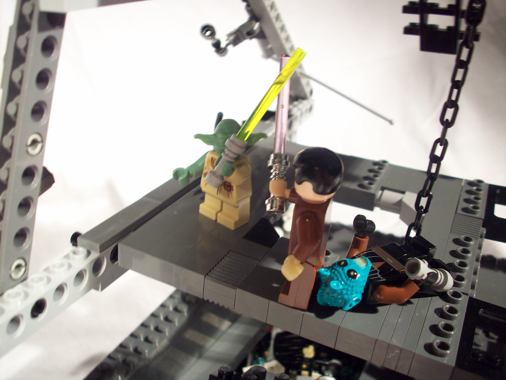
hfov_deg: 50.1
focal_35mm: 37
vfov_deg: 38.7
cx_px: 253
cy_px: 190
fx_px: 541
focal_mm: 6.2
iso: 80
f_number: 2.8
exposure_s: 1/102
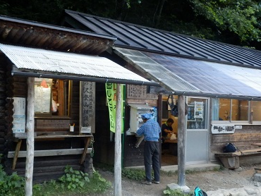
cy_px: 125
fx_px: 362
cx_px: 121
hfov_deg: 39.6
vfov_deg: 30.2
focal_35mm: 48
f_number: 3.9
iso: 800
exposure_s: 1/20
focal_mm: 6.6
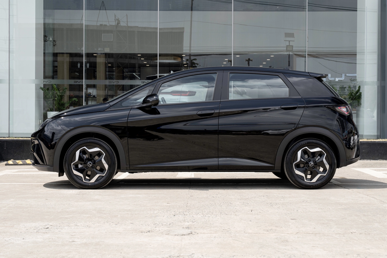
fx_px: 752
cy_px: 129
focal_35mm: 70
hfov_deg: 28.8
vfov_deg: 19.5
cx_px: 194
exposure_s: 1/200
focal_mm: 70
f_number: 10
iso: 400
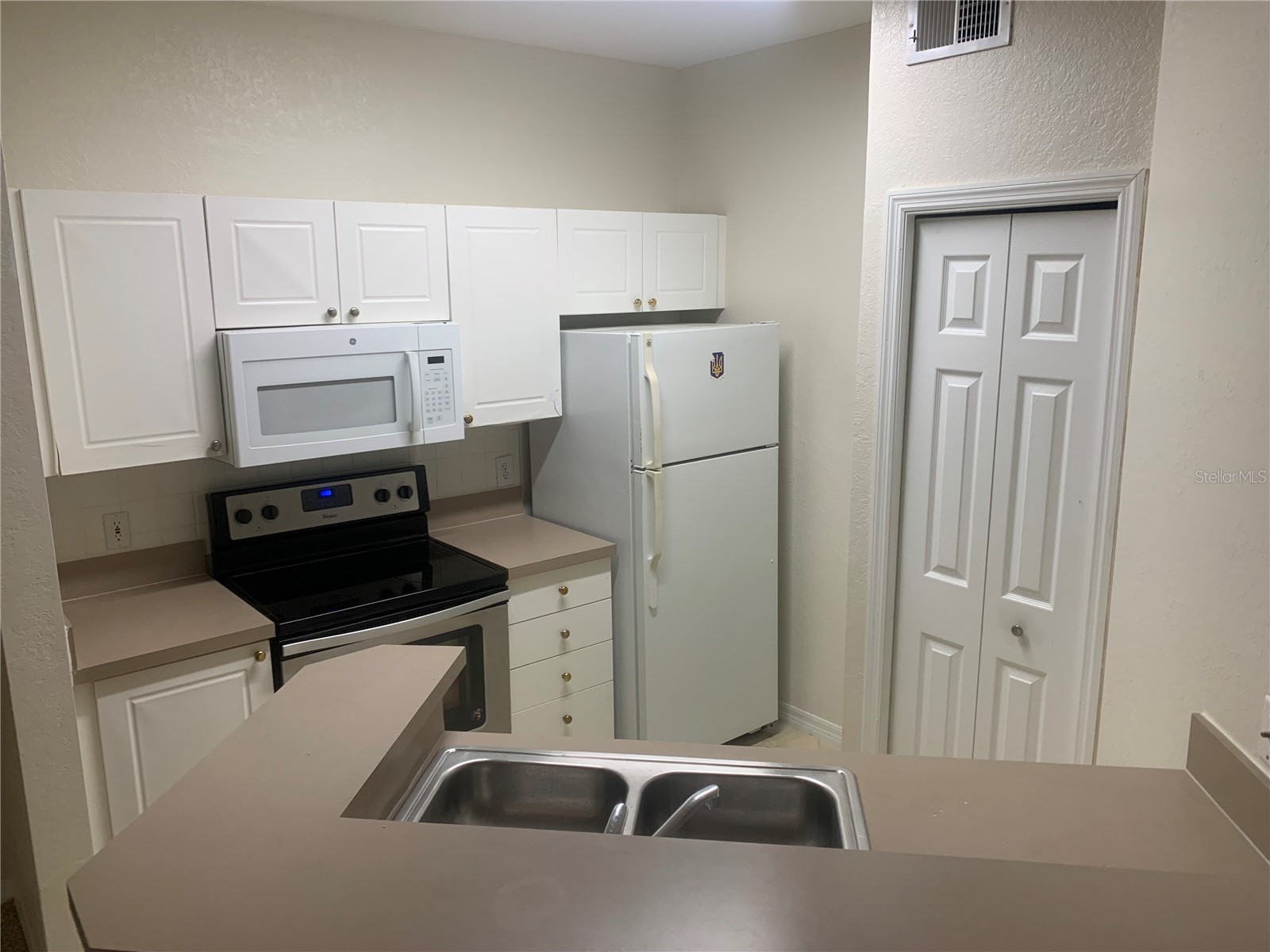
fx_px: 954
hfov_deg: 67.3
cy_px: 476
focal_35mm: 26
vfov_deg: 53.1
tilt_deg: -12.4
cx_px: 635
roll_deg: -0.3
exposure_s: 1/60
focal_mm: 4.25
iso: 64
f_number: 1.8
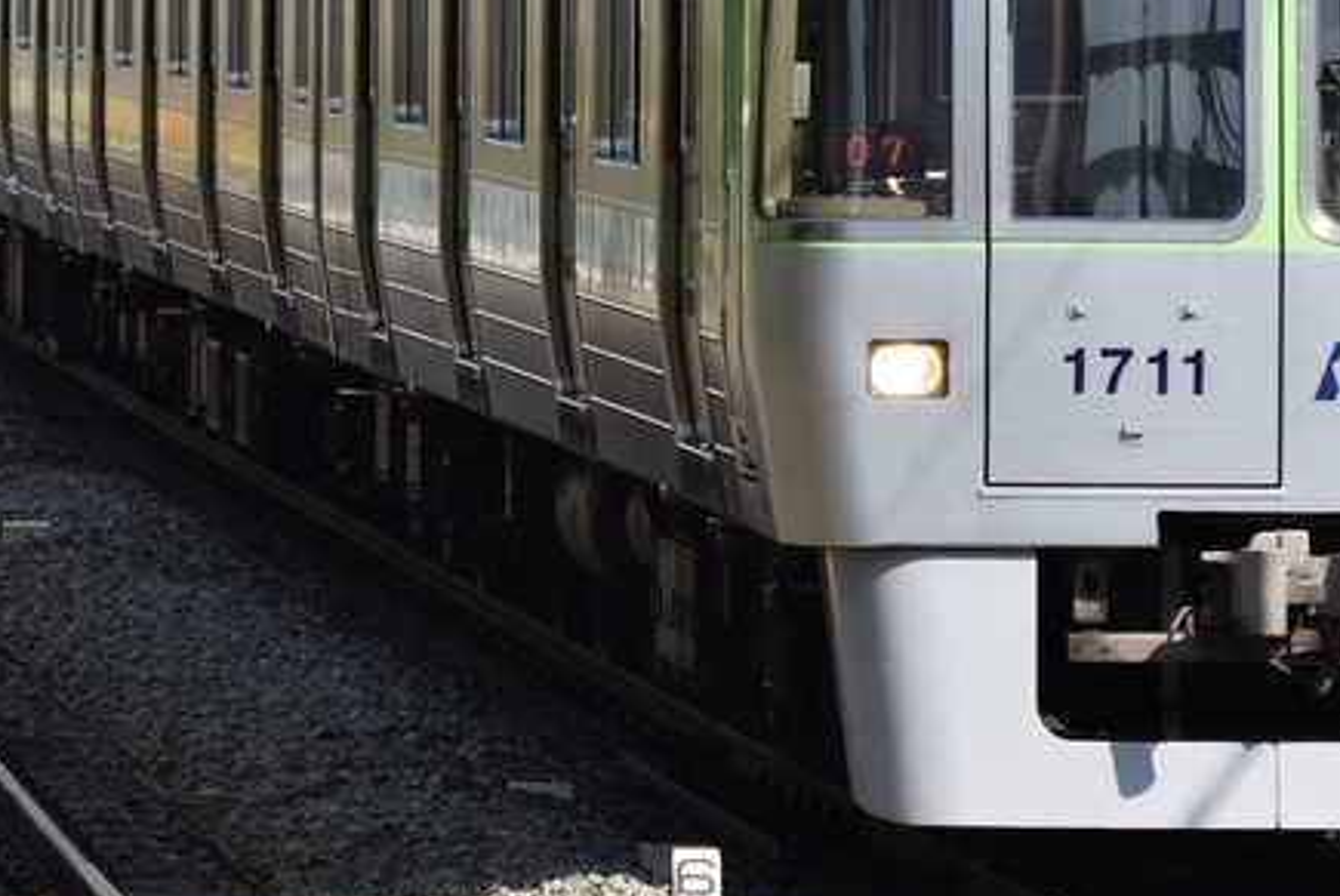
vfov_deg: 2.9
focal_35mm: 469
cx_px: 724
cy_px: 131
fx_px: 17474
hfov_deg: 4.4
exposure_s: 1/500
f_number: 5
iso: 100
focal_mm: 170
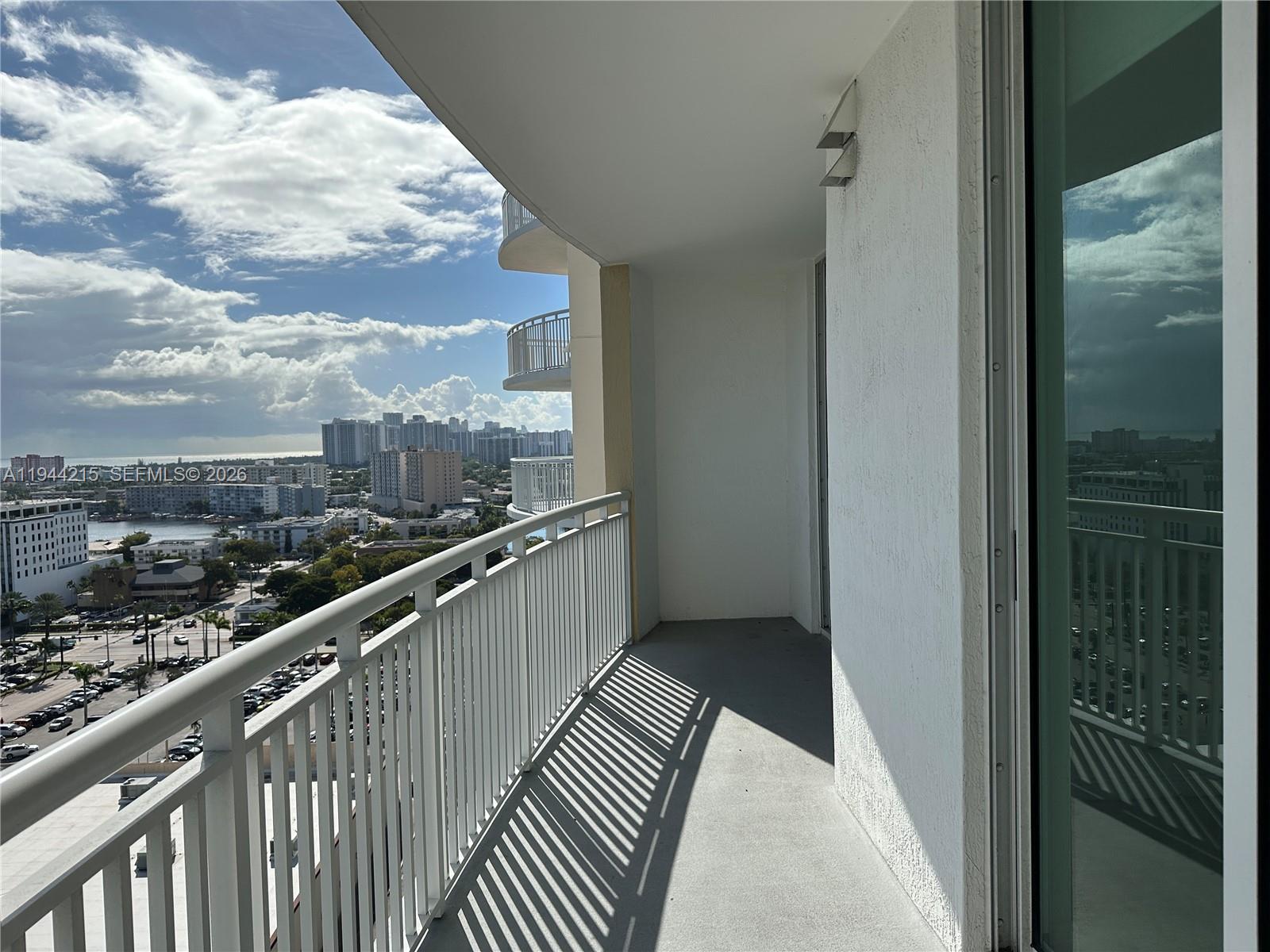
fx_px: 881
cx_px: 635
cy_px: 476
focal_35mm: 24
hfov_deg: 71.6
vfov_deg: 56.8
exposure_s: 1/9709
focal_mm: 6.86
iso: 80
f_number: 1.78
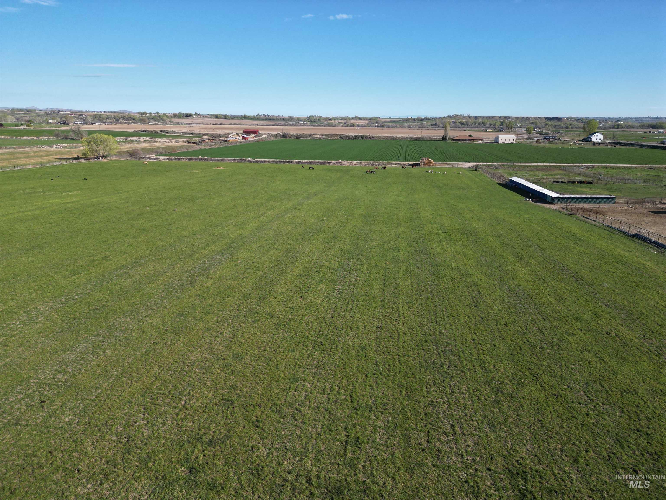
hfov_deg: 71.6
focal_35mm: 24
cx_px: 333
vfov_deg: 56.8
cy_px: 250
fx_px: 462
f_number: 1.7
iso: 100
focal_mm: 6.72
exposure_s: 1/2500
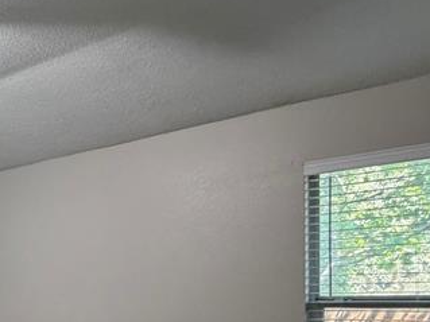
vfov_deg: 30.4
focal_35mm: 45
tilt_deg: -1.7
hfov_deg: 34.4
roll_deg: +0.9
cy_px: 304
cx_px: -75
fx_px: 559
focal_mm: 2.22
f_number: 2.2
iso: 320
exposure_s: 1/60
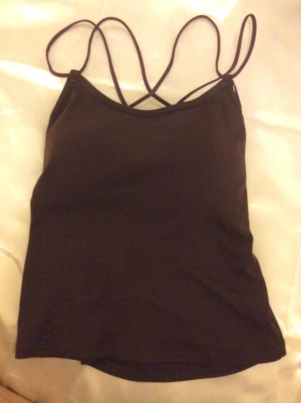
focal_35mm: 32
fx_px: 372
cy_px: 202
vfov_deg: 56.9
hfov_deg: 44.0
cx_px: 150
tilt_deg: -74.0
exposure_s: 1/15
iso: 500
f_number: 2.4
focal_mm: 3.3
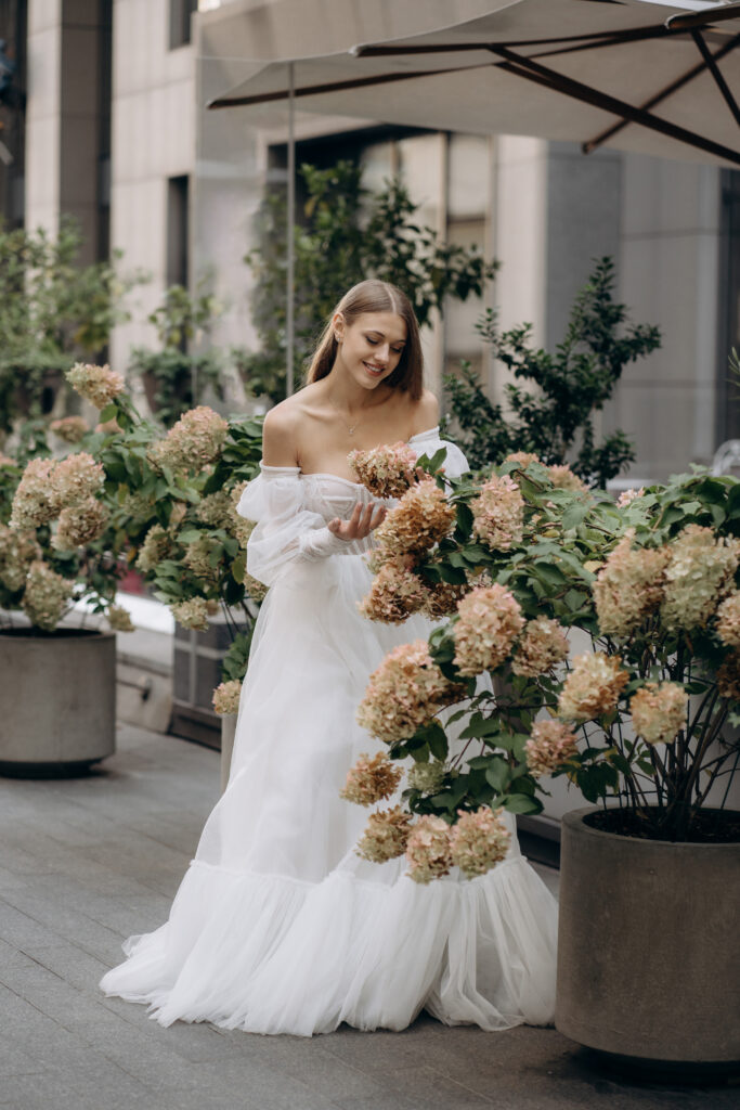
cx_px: 370
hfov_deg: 16.1
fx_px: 2620
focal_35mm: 85
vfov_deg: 23.9
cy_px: 555
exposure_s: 1/640
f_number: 2.5
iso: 320
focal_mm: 85
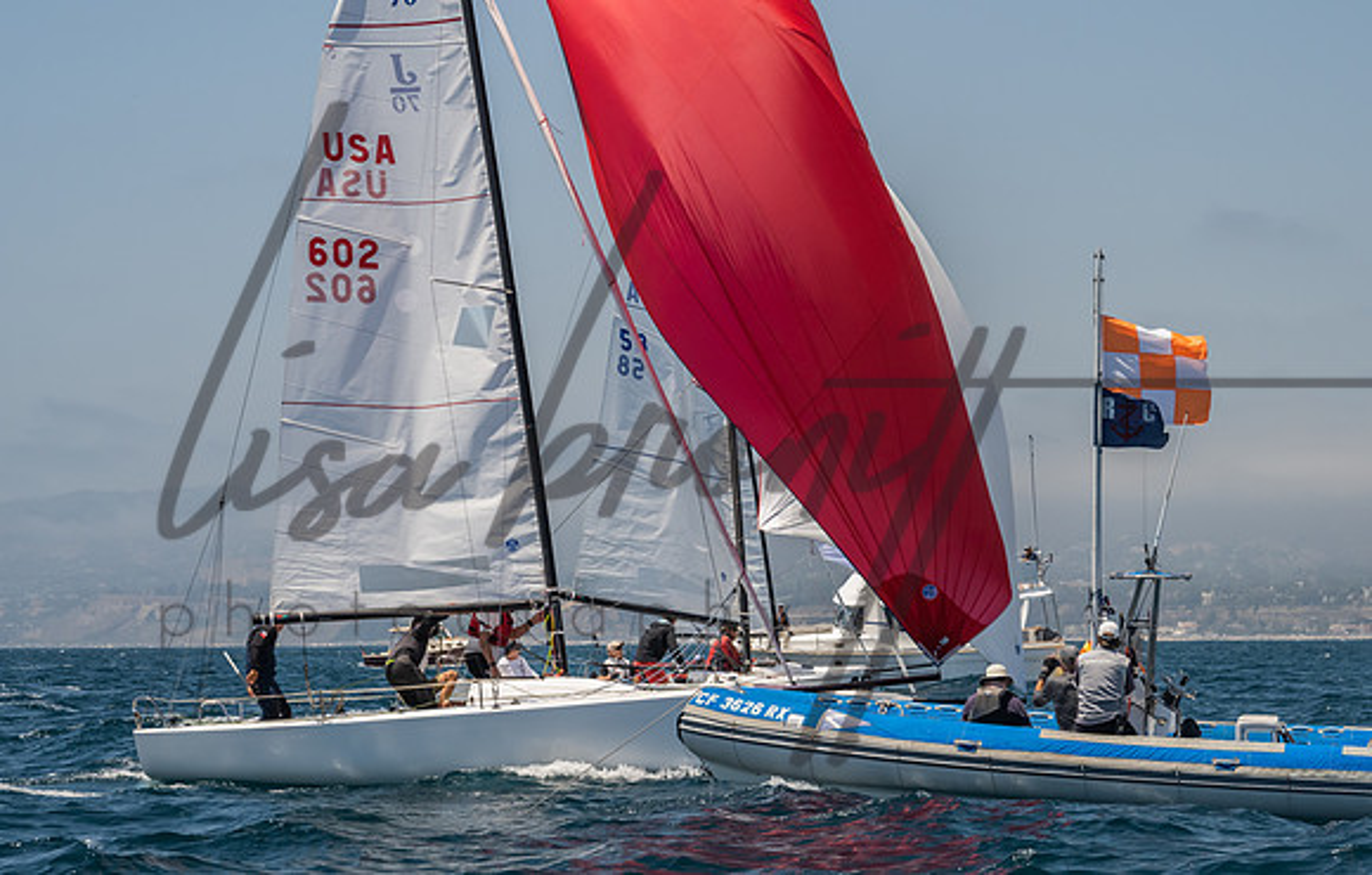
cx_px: 692
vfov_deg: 11.1
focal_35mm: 119
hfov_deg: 17.4
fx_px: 4491
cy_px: 403
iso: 640
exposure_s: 1/640
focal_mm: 98
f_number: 9
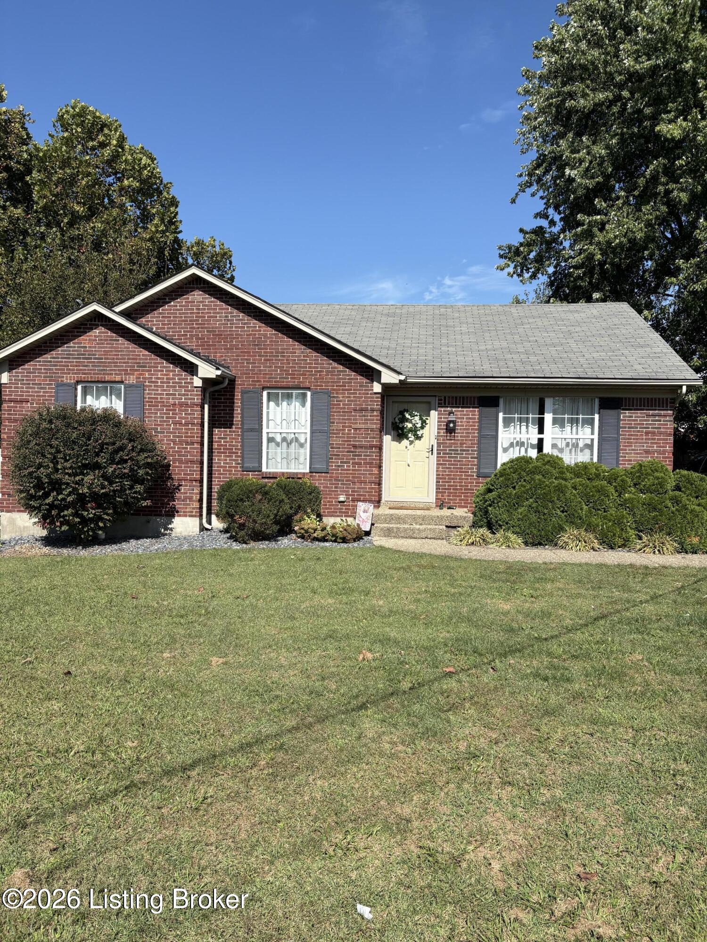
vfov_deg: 67.3
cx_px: 354
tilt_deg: -0.9
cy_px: 471
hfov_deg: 53.1
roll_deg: -1.6
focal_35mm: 26
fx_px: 708
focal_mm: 5.96
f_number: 1.6
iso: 50
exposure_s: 1/3448
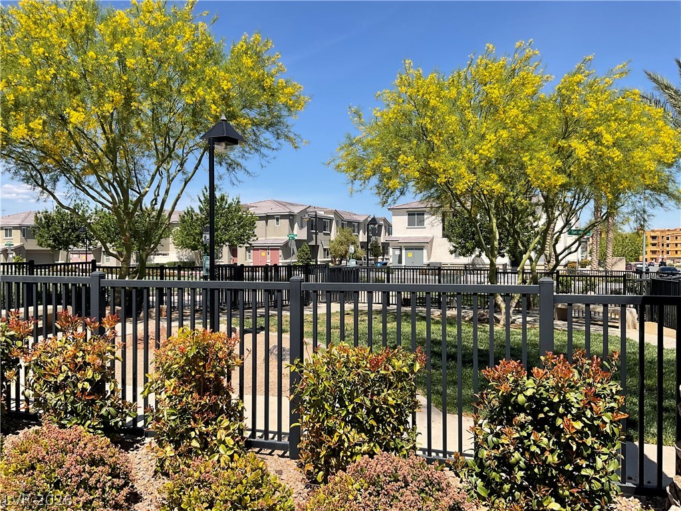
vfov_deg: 48.2
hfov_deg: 61.7
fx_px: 571
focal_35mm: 29
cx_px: 340
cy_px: 256
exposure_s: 1/1912
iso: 16
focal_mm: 3
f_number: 1.8
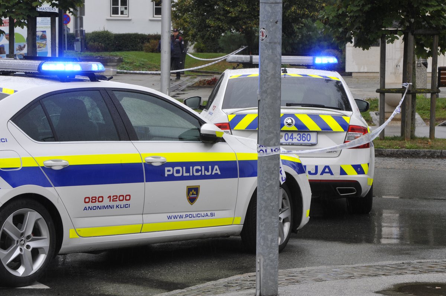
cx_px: 223
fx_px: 1981
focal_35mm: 160
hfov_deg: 12.8
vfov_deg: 8.6
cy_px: 148
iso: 800
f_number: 22
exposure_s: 1/160
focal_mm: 160
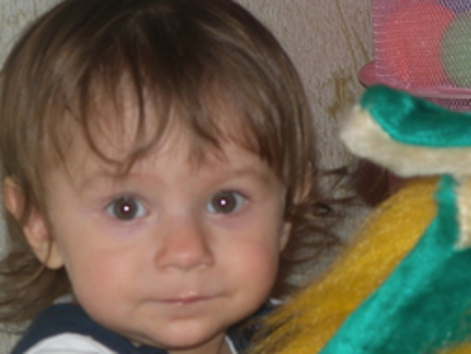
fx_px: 2518
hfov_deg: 10.7
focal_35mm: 185
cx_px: 311
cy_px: 333
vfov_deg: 8.0
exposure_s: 1/60
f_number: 5
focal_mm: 18.3
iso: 76
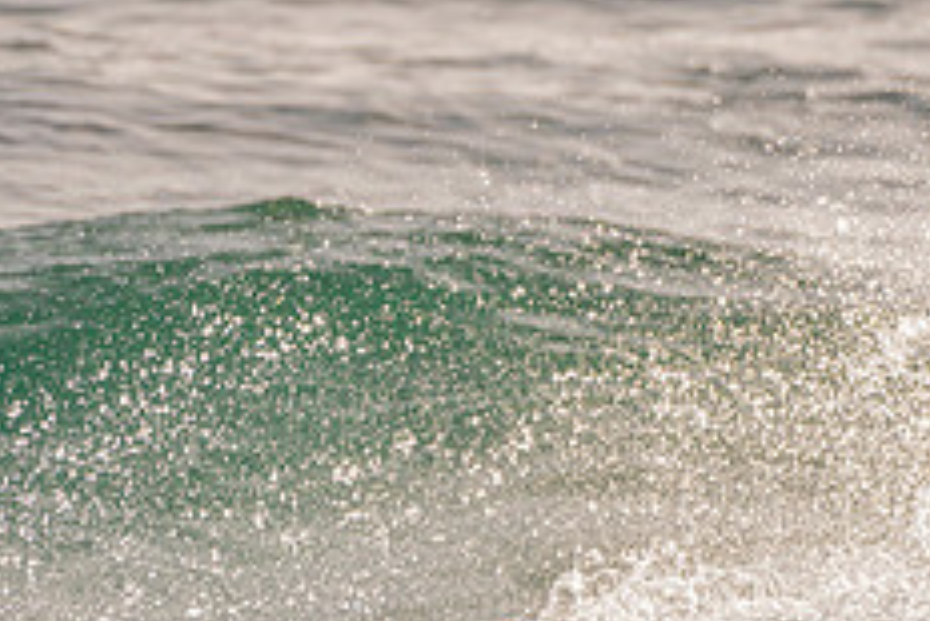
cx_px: 641
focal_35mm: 1534
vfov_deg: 0.9
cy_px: 720
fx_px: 39652
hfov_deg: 1.3
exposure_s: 1/2000
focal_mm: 500
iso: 125
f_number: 5.6
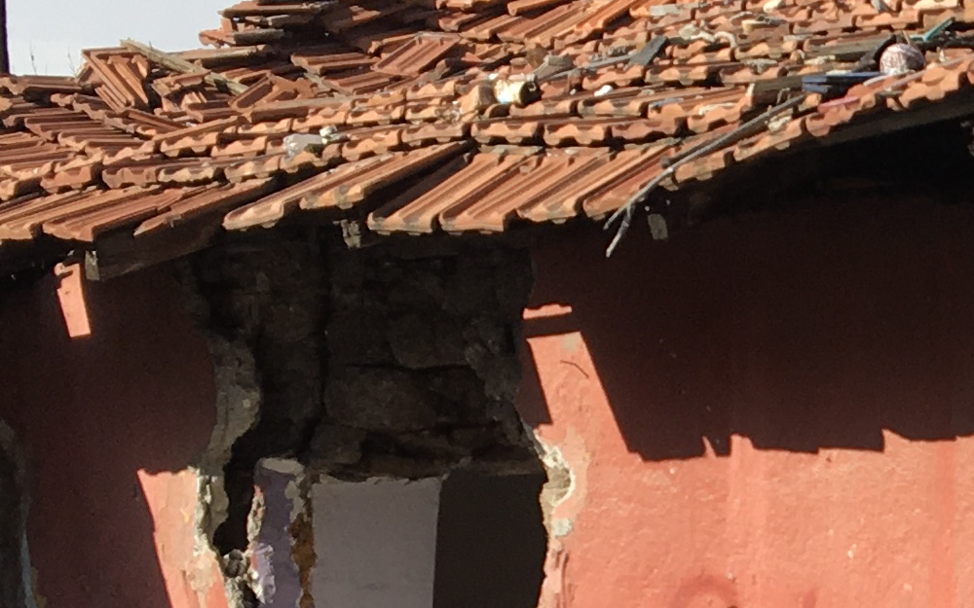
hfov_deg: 15.6
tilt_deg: -0.2
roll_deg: +1.7
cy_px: 761
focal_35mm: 124
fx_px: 3292
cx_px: 1416
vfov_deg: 10.4
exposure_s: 1/1054
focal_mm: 4.15
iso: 25
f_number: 2.2
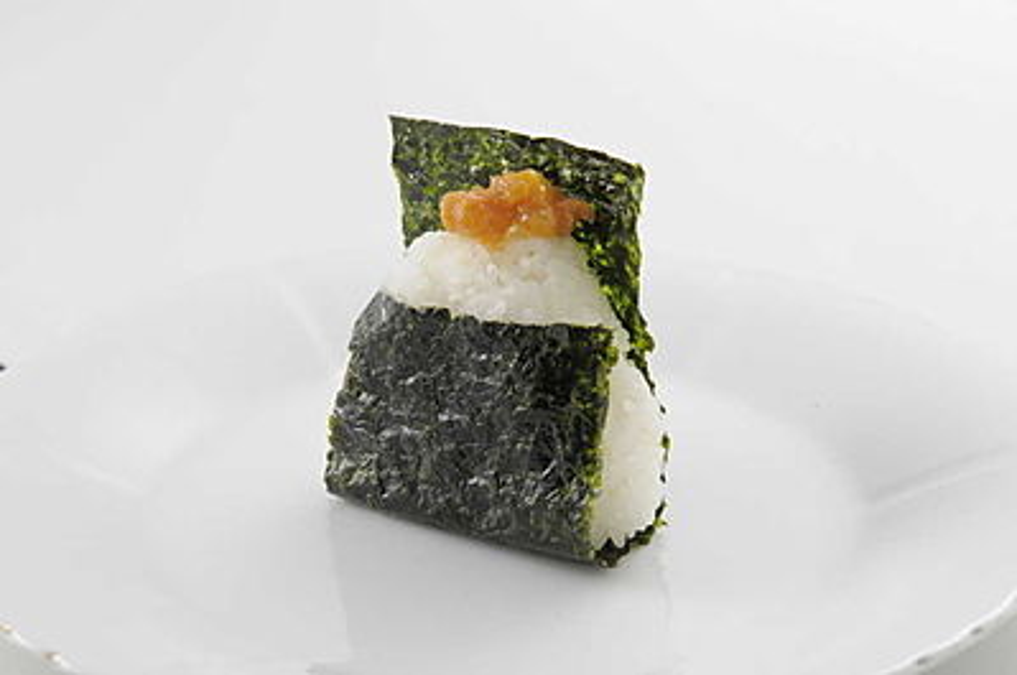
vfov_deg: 13.4
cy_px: 338
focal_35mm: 102
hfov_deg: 20.0
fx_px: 2878
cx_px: 508
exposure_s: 1/125
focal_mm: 68
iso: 200
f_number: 11
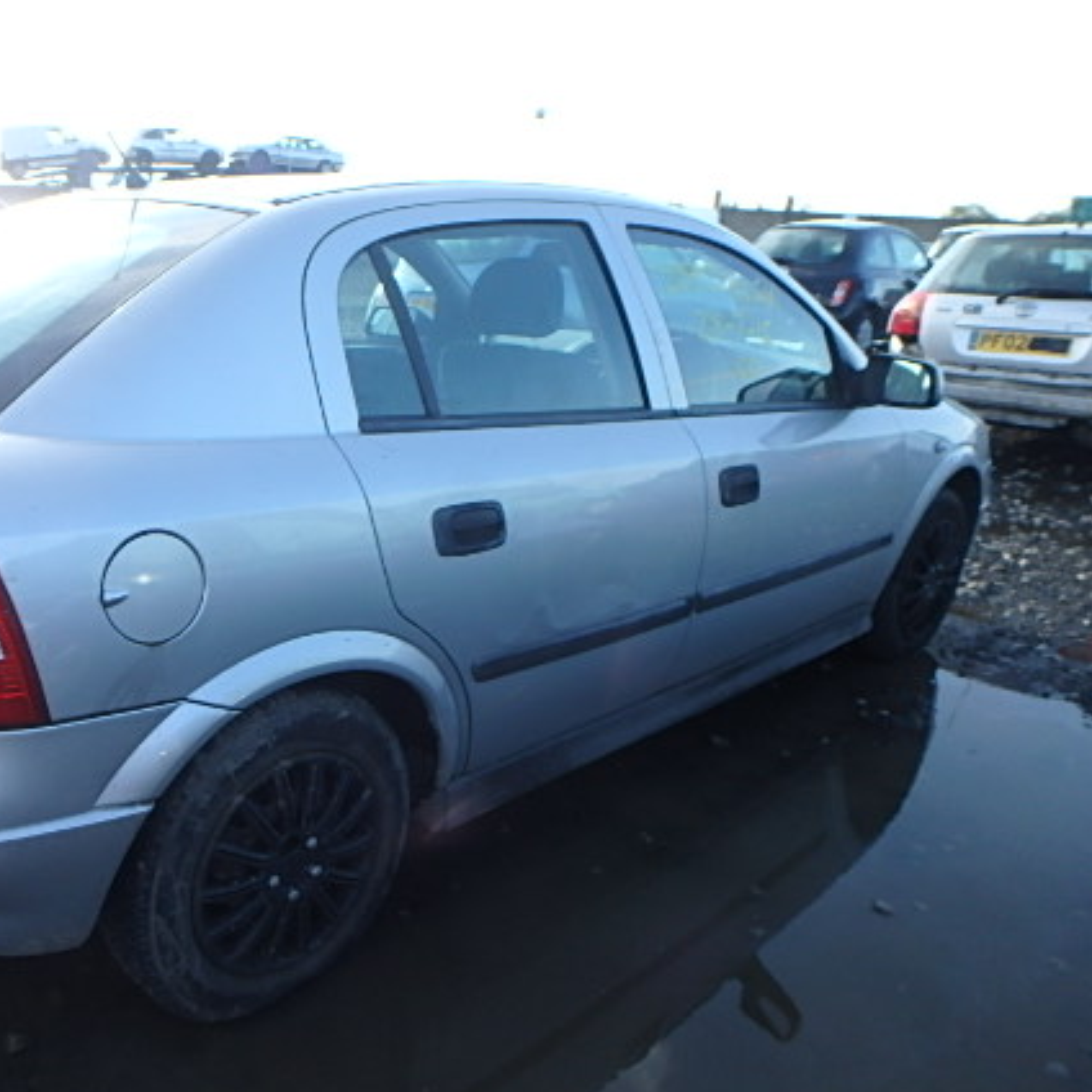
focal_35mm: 28
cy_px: 564
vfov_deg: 57.3
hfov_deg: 54.7
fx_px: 999
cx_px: 276
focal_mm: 3.7
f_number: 3.5
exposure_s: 1/250
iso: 125
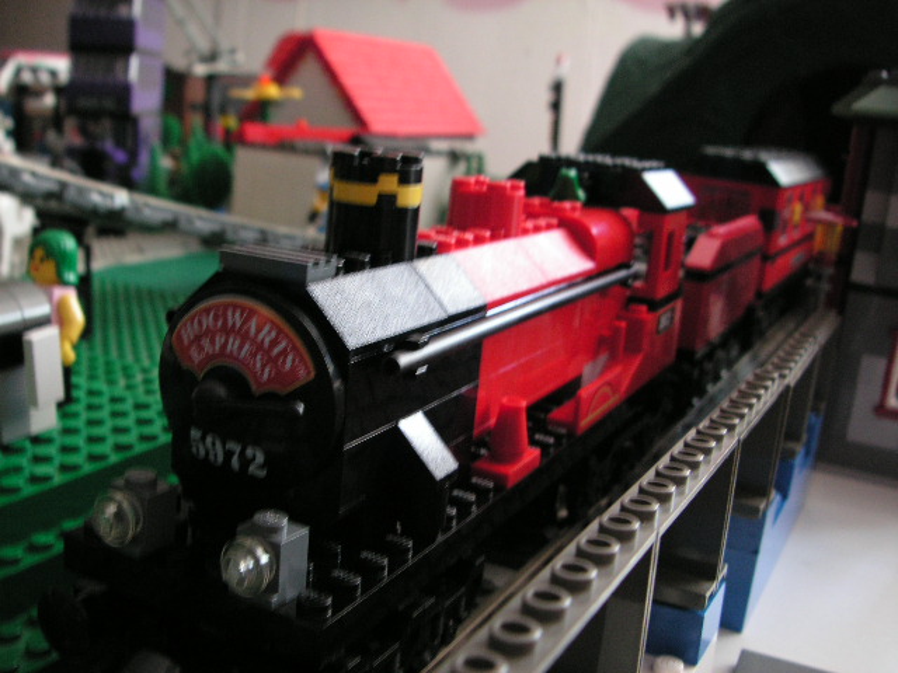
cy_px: 336
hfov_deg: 49.0
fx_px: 986
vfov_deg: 37.7
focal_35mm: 38
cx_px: 449
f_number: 3.3
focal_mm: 6.3
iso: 100
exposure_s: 1/8
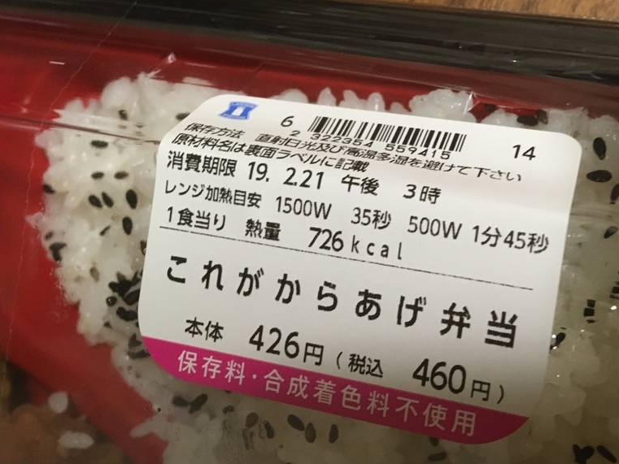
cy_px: 235
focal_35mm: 39
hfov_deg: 47.3
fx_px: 698
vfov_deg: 36.8
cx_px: 396
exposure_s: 1/24
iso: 200
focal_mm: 4.15
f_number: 2.2
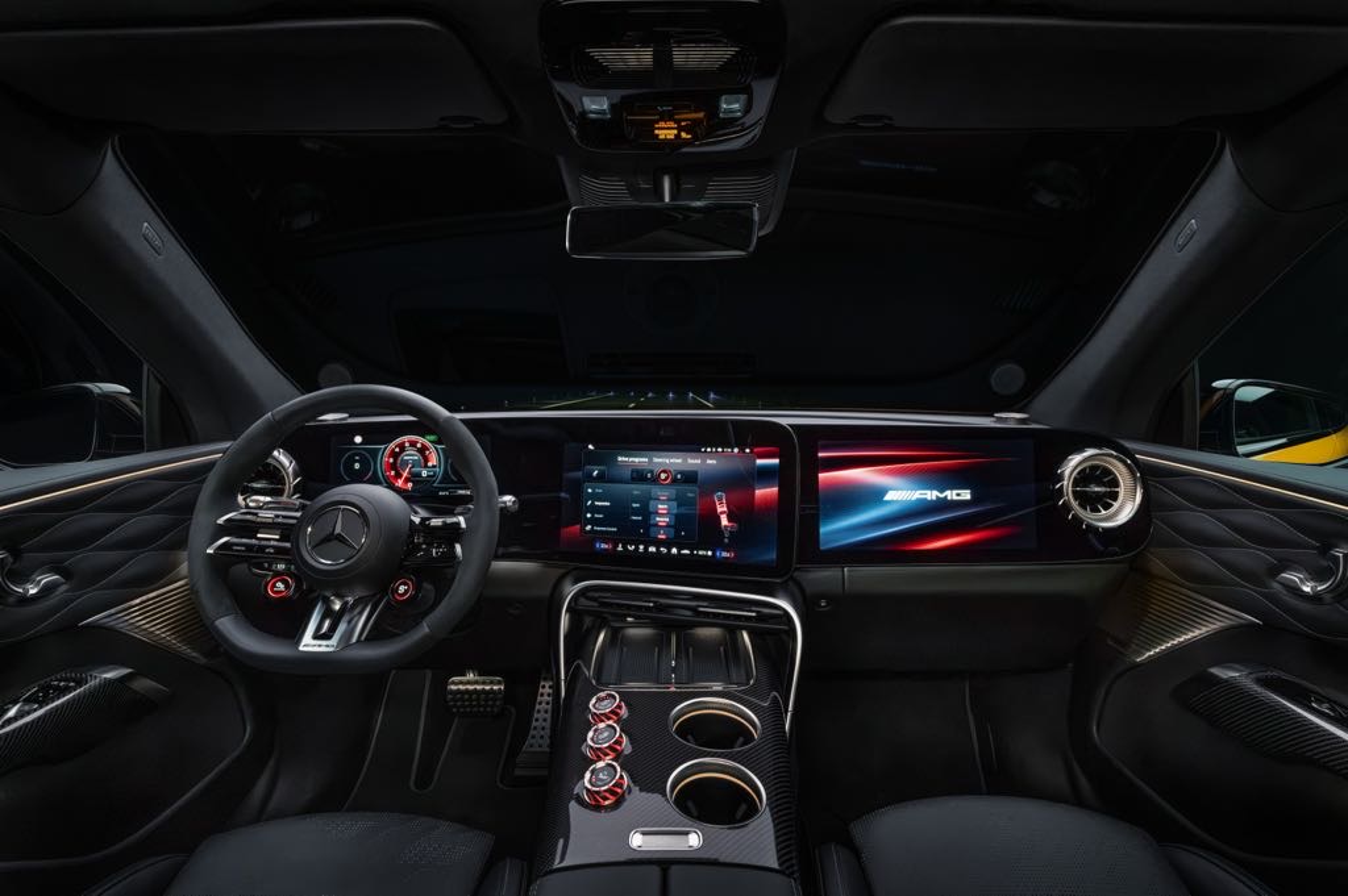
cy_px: 448
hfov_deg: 93.3
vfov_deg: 70.3
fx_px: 636
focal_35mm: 17
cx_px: 674
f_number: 10
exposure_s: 1/15
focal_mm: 17
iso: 4000
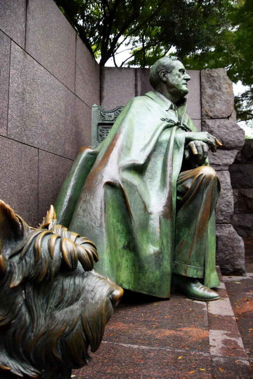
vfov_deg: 67.4
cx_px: 126
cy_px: 190
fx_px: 285
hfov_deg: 47.9
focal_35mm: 27
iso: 640
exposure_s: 1/60
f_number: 4
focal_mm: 18
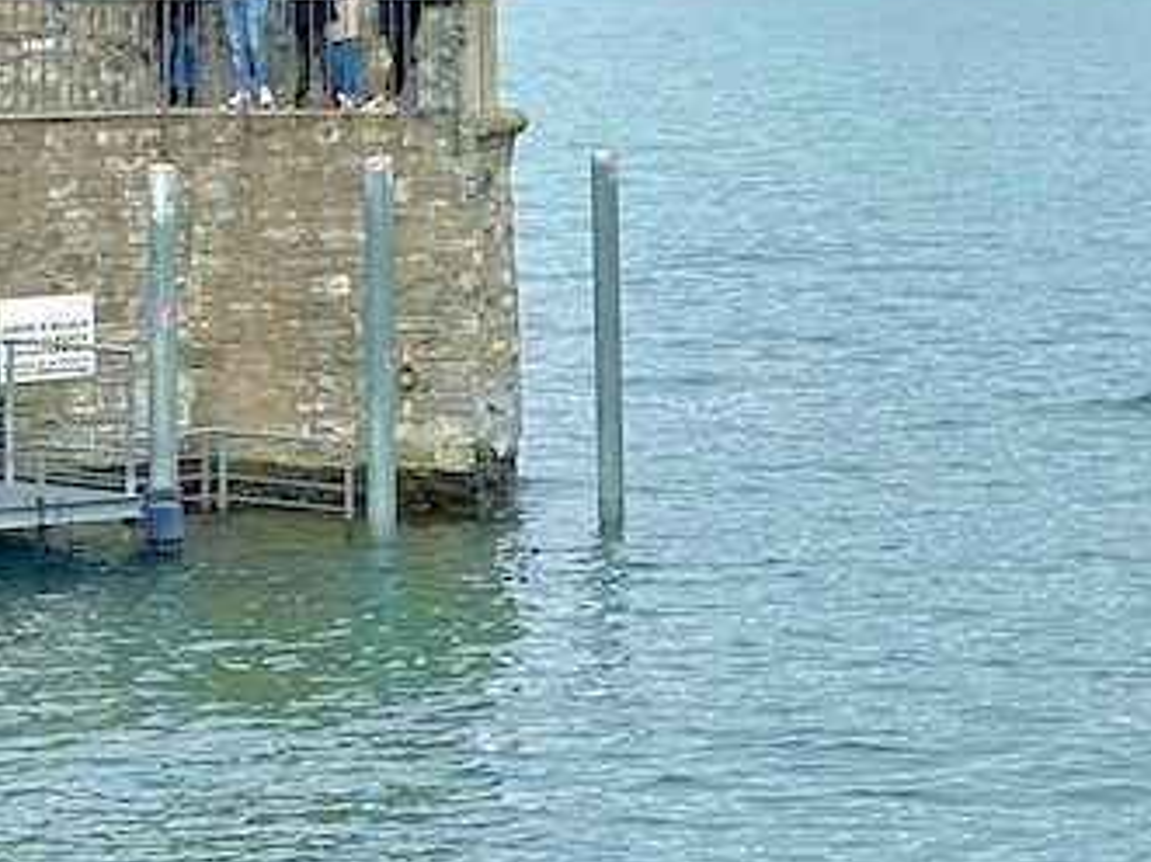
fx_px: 5783
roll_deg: +0.0
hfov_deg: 11.3
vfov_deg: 8.5
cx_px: 129
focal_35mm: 174
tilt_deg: -2.0
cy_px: 70
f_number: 1.78
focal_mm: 6.86
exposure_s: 1/1953
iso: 64
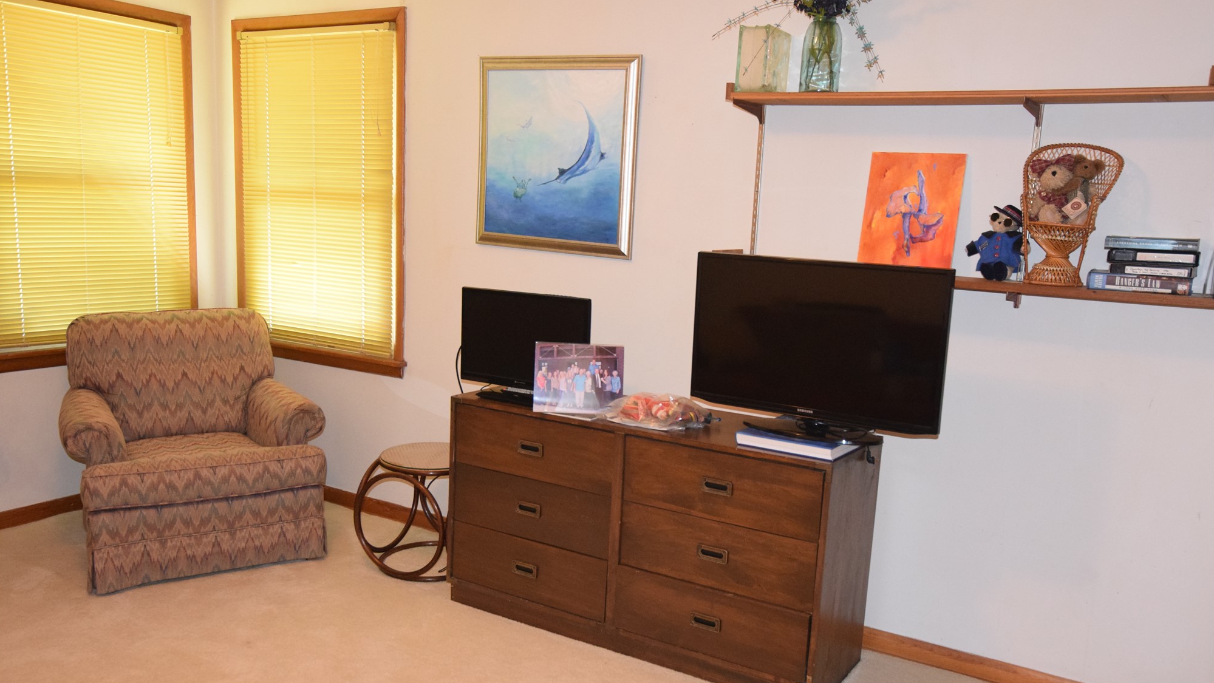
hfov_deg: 61.0
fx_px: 1030
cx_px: 613
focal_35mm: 32
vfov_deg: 36.6
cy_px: 379
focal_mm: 20
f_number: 2.8
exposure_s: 1/60
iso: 2800
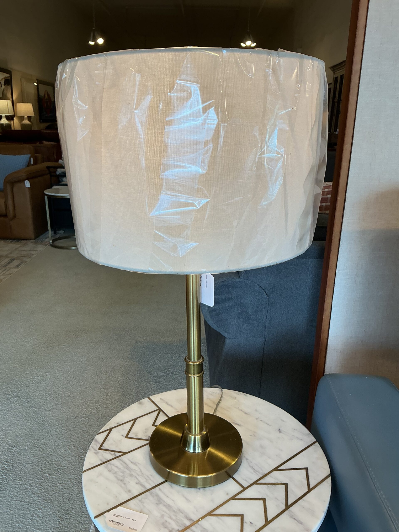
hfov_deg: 48.2
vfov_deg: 61.7
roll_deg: -2.5
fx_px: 446
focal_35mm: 29
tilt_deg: -17.1
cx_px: 200
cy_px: 266
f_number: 1.8
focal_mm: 3
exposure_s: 1/120
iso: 40
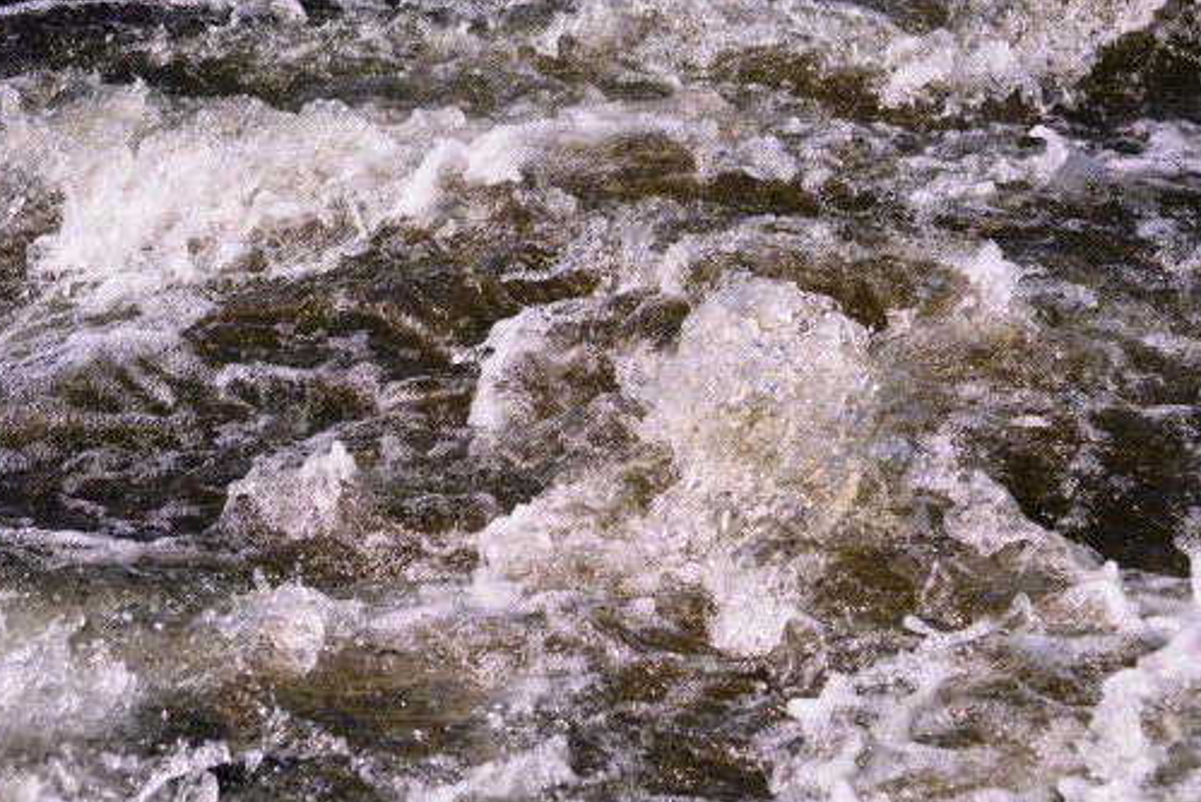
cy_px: 466
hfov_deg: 14.0
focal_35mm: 147
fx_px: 4905
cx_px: 628
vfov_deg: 9.3
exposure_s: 1/2000
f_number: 6.3
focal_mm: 80
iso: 250
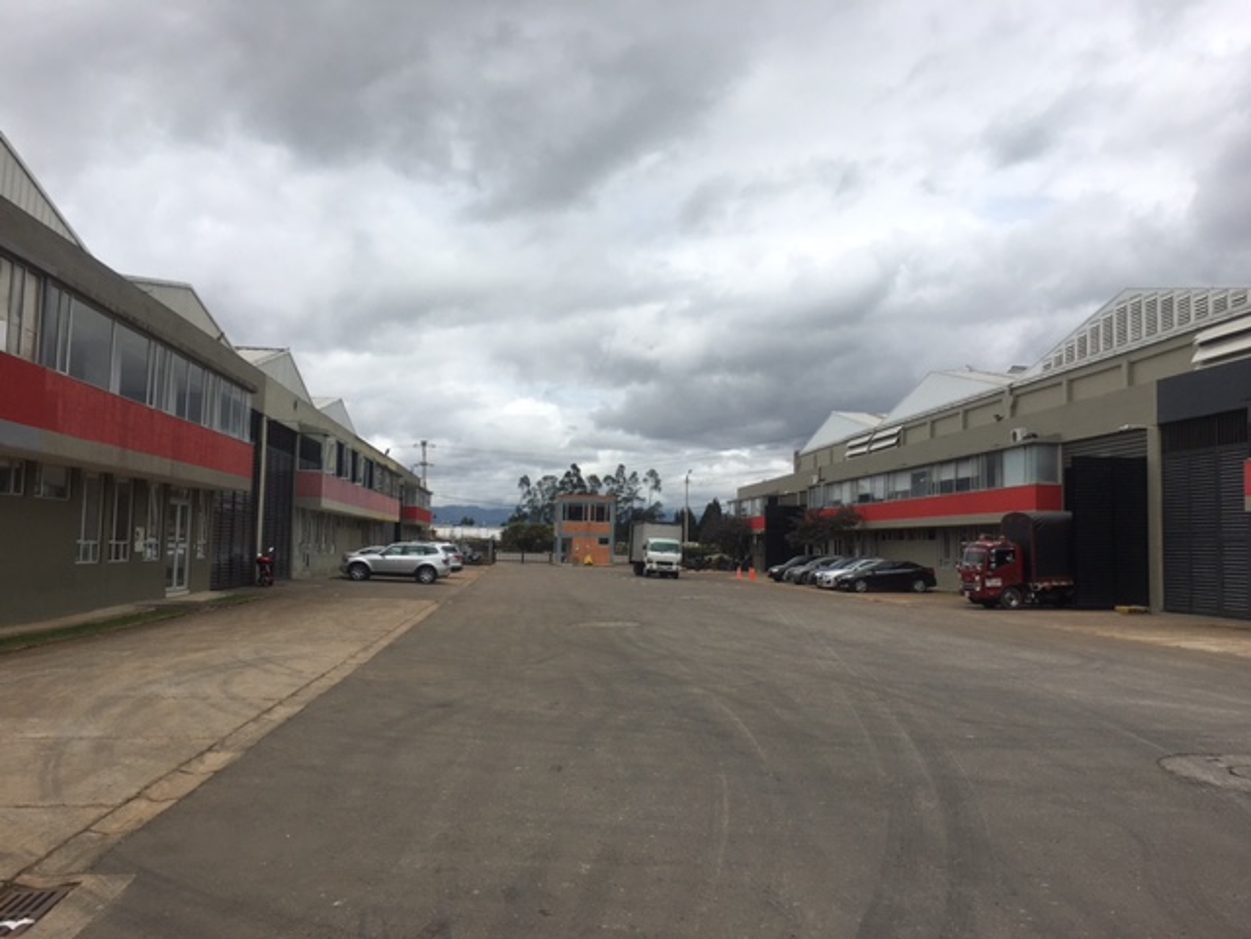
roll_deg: -0.8
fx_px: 1048
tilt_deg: +5.2
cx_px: 626
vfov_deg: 48.2
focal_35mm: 29
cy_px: 470
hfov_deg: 61.7
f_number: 2.2
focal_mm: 4.15
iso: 25
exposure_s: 1/2747
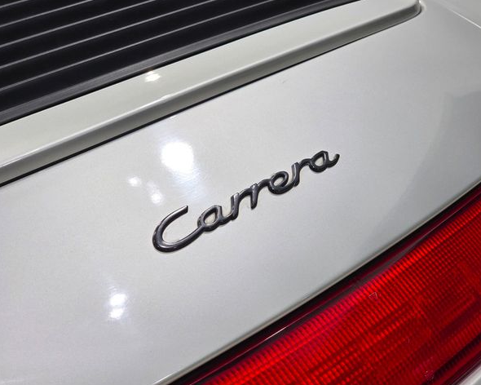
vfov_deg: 21.0
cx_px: 245
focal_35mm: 73
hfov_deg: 26.1
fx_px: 1039
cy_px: 194
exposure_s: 1/120
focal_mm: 7.9
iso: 100
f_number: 2.4
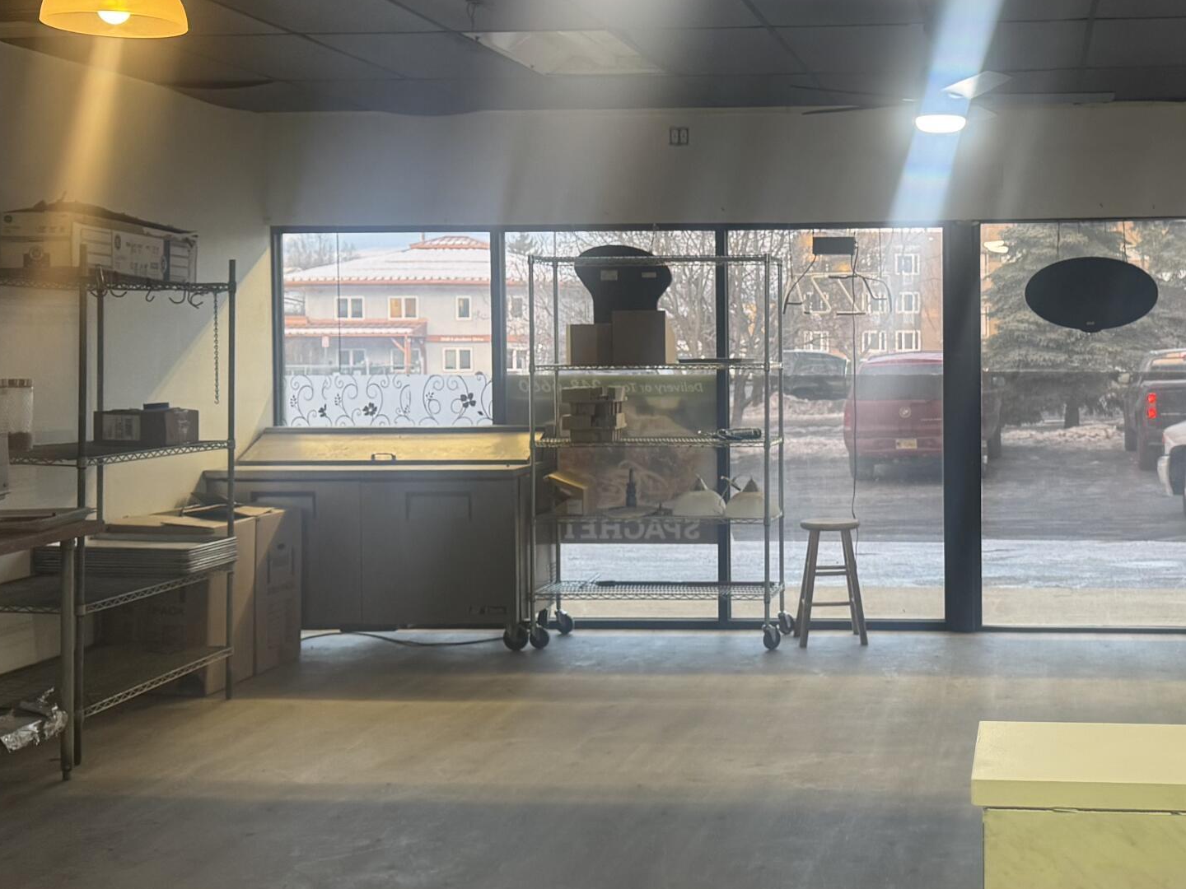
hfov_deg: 37.3
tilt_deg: -1.3
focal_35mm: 50
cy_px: 378
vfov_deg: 29.1
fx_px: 1713
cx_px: 882
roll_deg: +0.7
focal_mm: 6.76
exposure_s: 1/60
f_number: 1.78
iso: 160
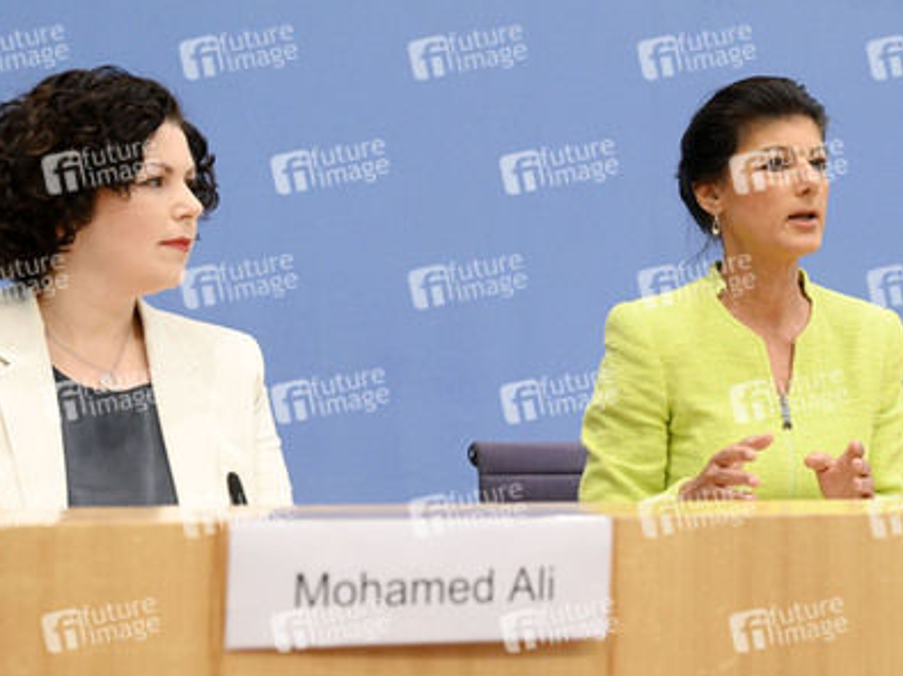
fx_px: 2007
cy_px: 339
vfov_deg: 19.1
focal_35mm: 77
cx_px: 498
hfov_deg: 25.3
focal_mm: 70
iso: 5000
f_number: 5.6
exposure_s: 1/640
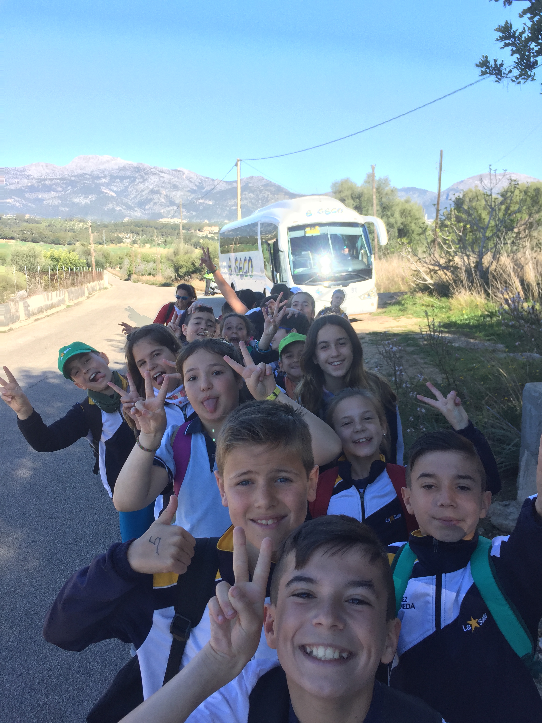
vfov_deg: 61.7
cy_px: 362
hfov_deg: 48.2
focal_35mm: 29
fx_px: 605
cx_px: 271
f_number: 2.2
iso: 32
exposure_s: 1/682
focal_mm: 4.15
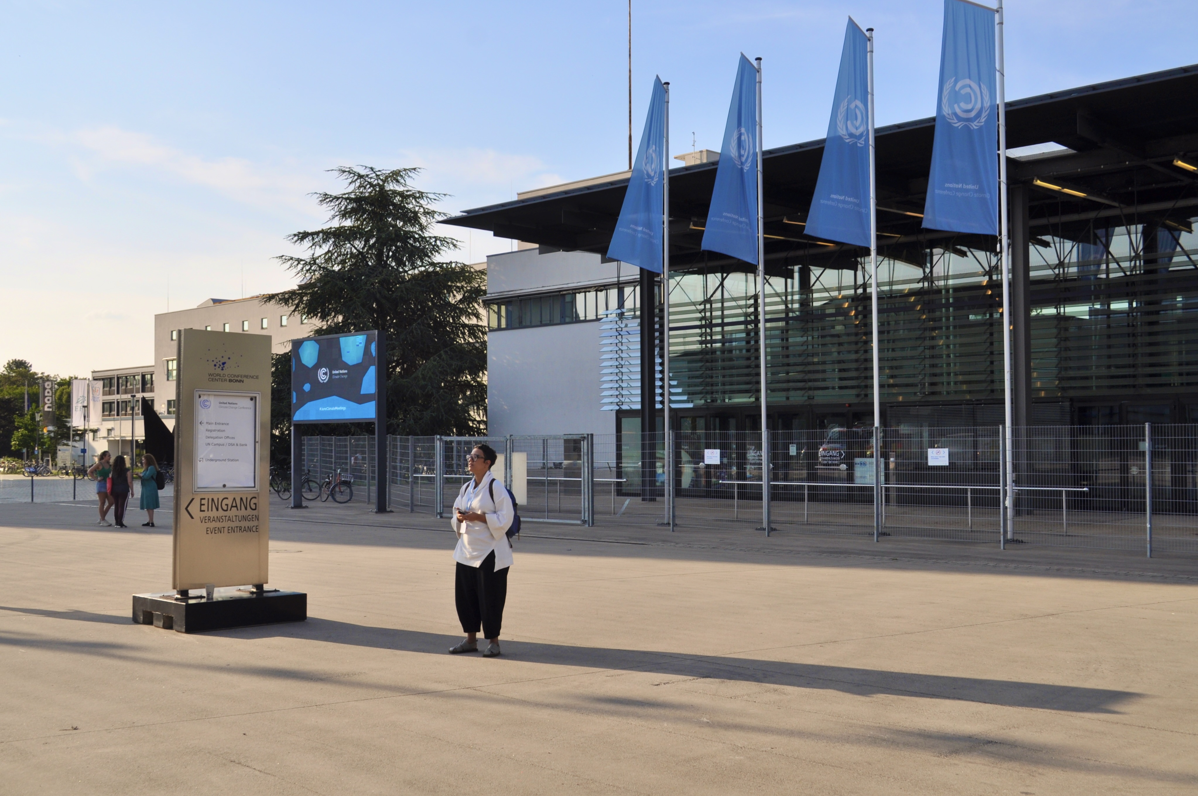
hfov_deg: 53.2
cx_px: 599
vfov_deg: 36.8
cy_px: 398
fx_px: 1196
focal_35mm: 36
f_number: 7.1
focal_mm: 24
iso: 200
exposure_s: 1/200
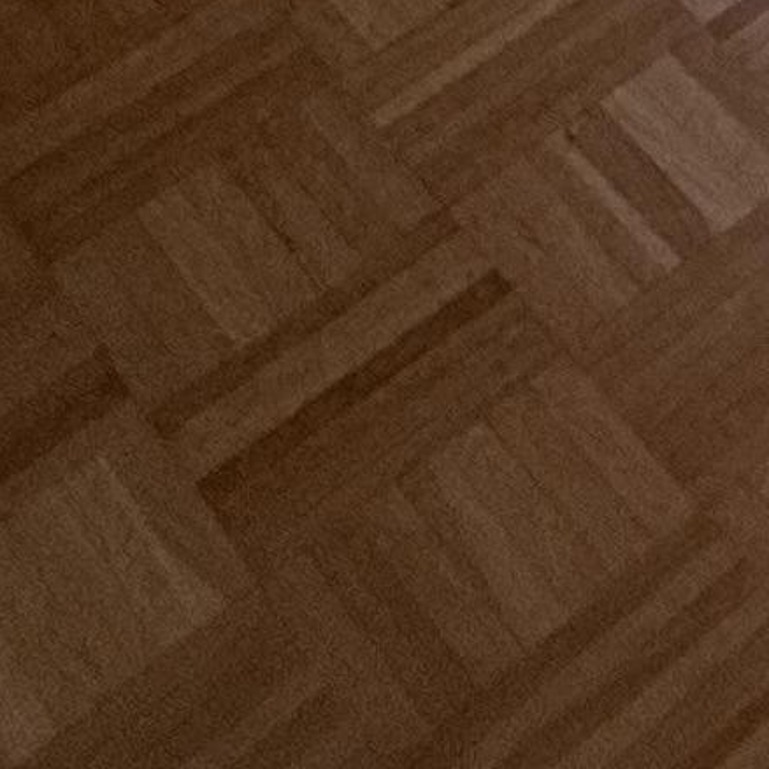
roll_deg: +1.8
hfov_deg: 10.7
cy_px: -1605
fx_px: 2865
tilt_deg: -16.3
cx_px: 2286
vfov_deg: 10.4
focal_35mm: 114
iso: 64
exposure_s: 1/106
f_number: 2.2
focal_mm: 2.22
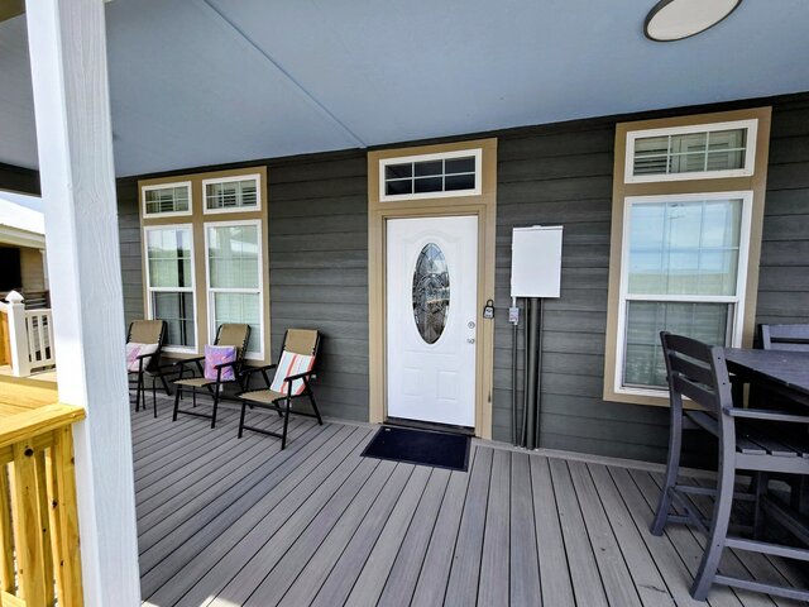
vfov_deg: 89.9
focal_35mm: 13
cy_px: 304
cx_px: 404
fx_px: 304
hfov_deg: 106.2
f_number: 2.2
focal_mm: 2.2
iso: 50
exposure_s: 1/1272
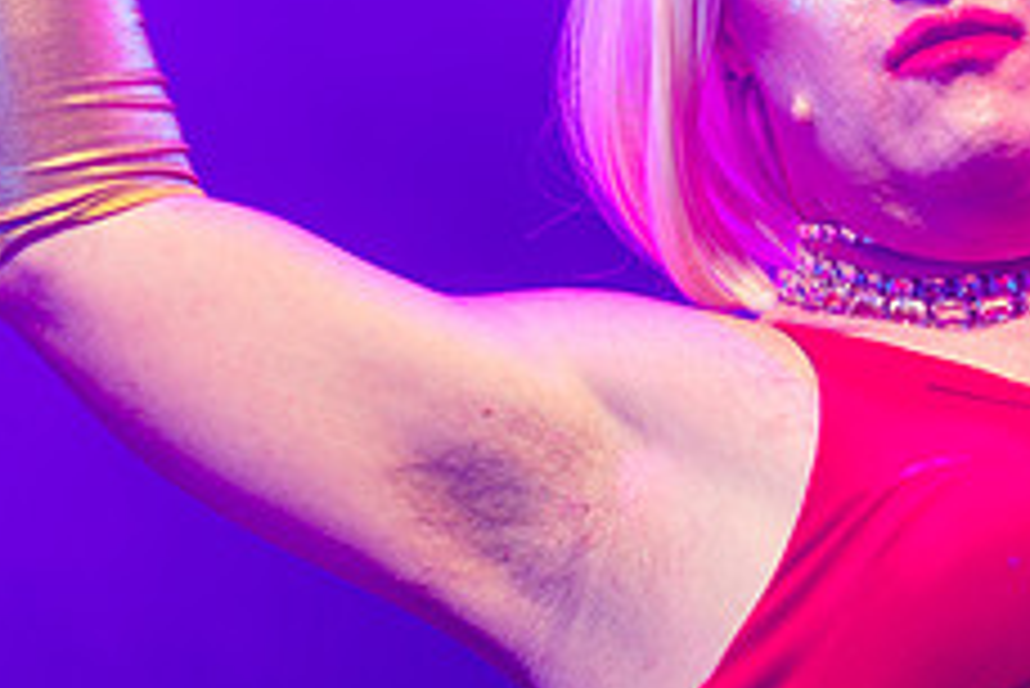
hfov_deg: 8.1
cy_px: -107
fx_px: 7157
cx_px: 1327
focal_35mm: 250
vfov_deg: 5.5
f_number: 1.4
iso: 125
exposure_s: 1/125
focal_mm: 85
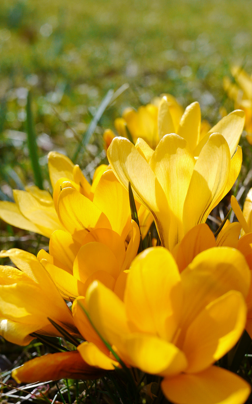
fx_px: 615
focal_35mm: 56
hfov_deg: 23.1
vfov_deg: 36.1
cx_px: 142
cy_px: 248
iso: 160
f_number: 4
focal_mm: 20
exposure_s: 1/800
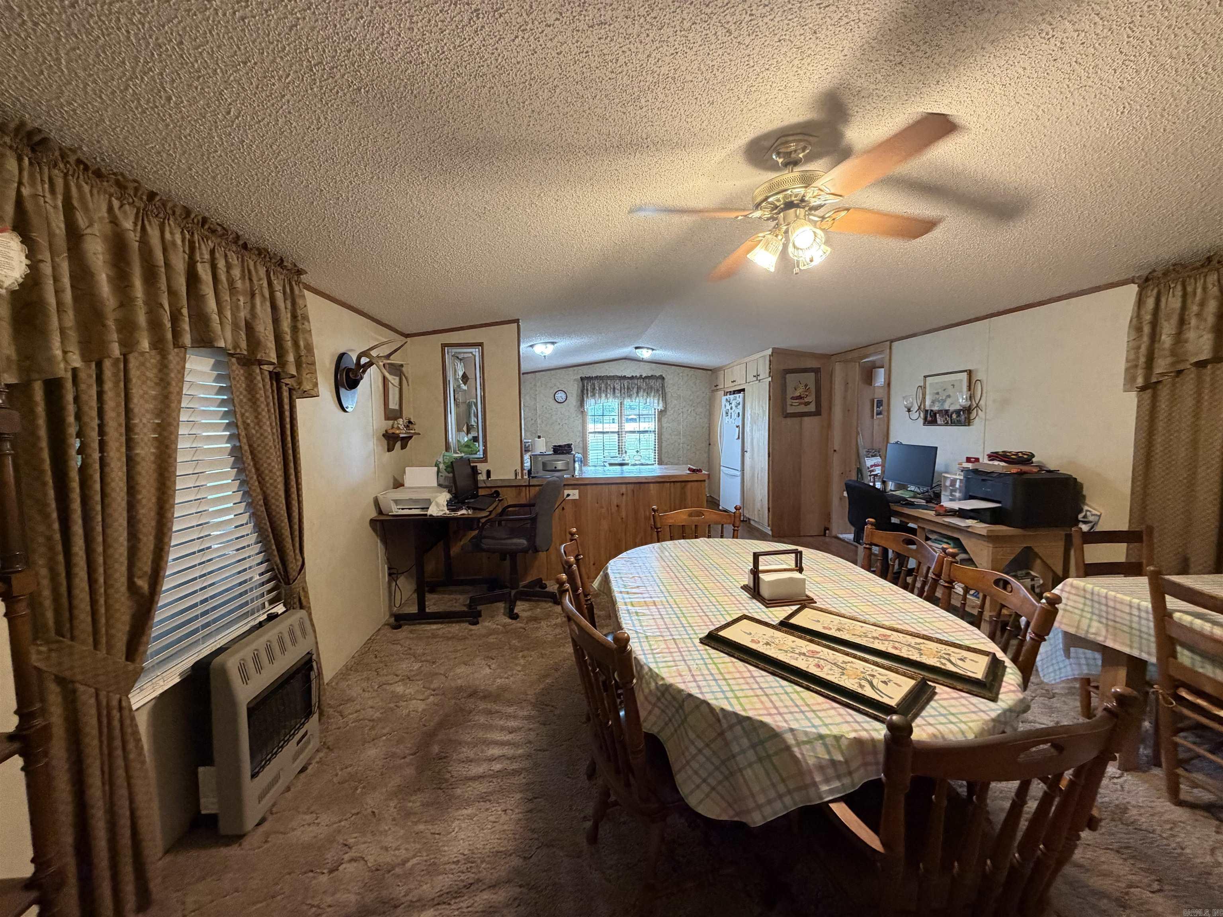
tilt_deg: -1.6
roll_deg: +0.5
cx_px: 612
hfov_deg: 102.1
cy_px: 458
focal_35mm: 14
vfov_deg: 85.7
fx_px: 495
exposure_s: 1/60
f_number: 2.2
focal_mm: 2.22
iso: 400
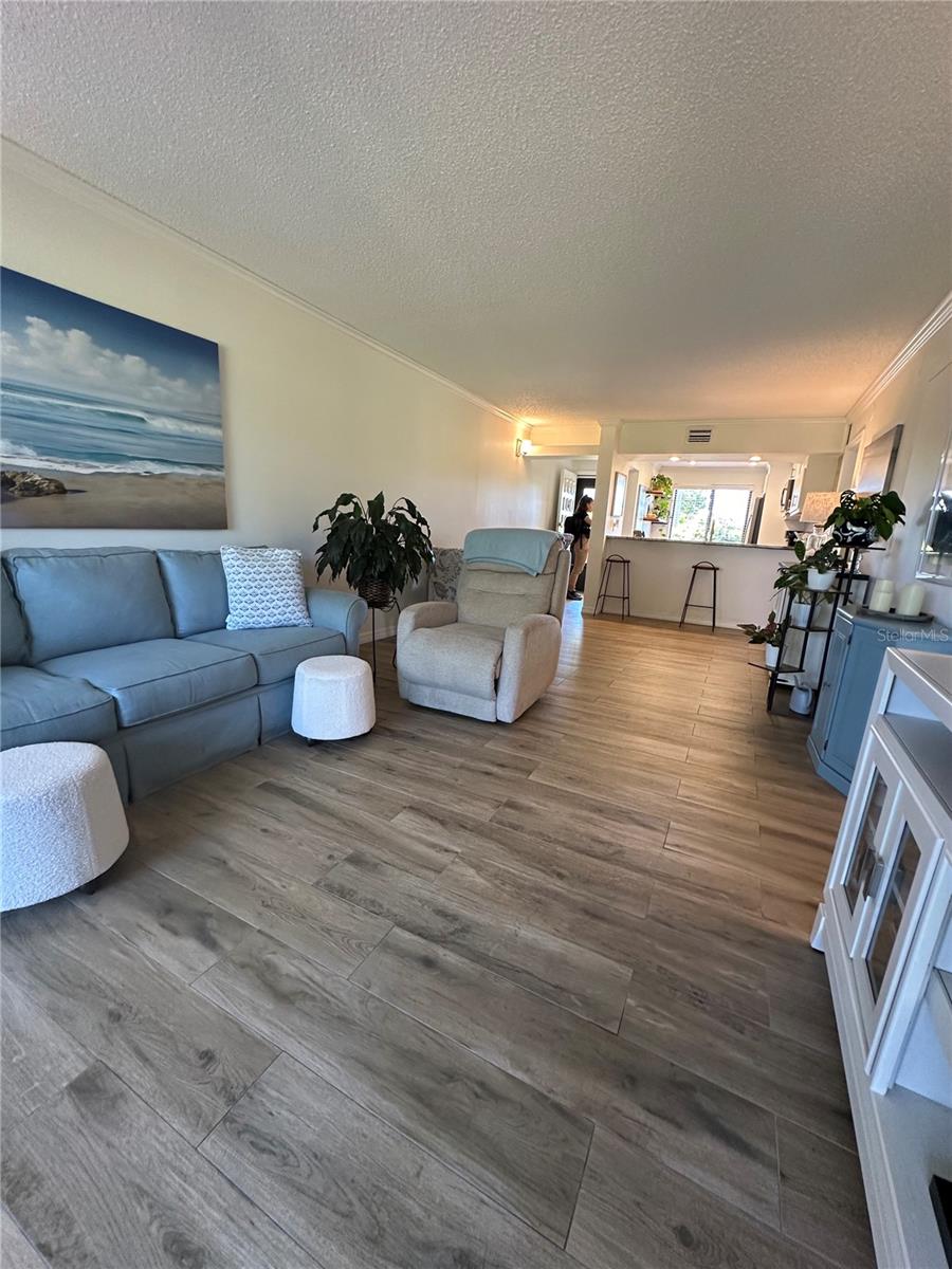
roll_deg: -4.6
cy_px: 634
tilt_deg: -12.5
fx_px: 513
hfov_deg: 85.7
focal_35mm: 14
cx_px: 476
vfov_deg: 102.1
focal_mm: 2.22
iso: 250
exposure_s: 1/60
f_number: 2.2
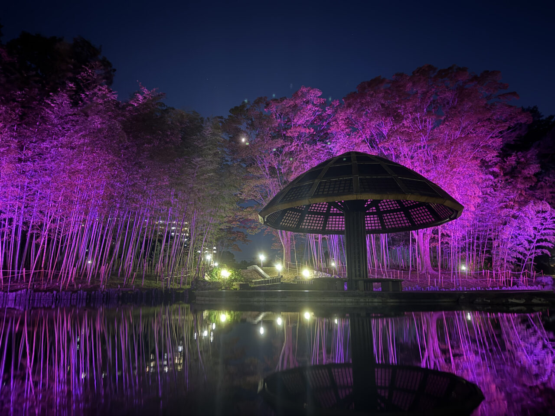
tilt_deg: +12.4
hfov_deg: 71.6
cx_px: 278
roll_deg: +0.7
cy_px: 208
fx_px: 385
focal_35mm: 24
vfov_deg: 56.8
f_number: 1.78
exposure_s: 1/5
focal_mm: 6.76
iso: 1000
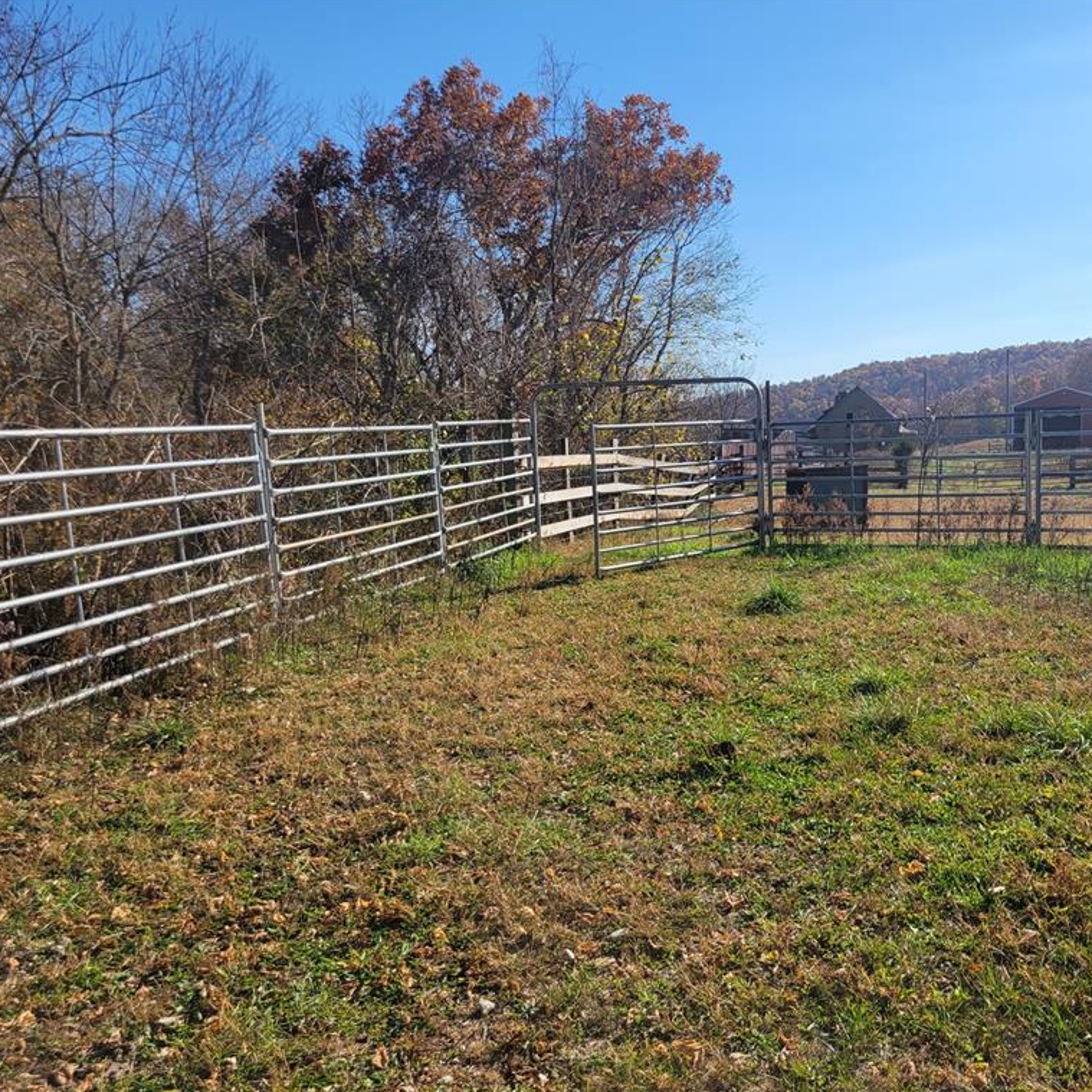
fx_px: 1106
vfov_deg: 52.5
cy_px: 545
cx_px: 649
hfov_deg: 52.2
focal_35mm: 31
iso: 40
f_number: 1.8
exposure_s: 1/2929
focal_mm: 5.4
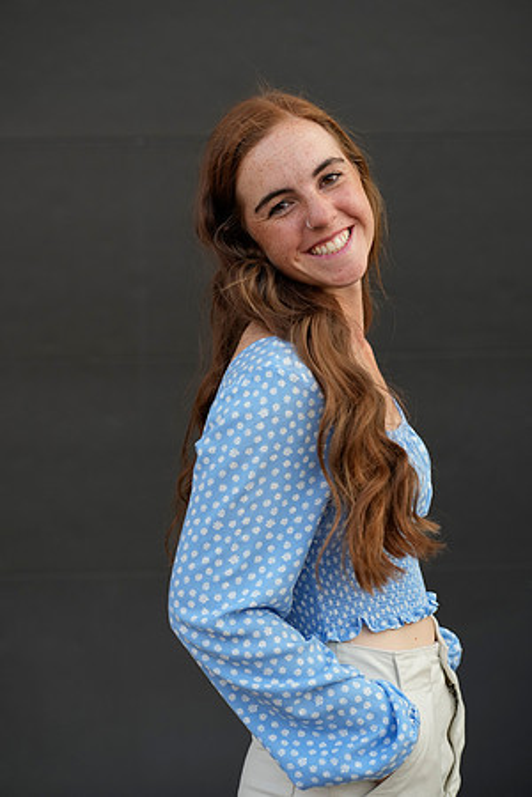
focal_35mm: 85
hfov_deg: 16.1
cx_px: 266
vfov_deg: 23.9
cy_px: 398
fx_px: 1884
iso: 640
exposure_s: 1/400
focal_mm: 85
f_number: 5
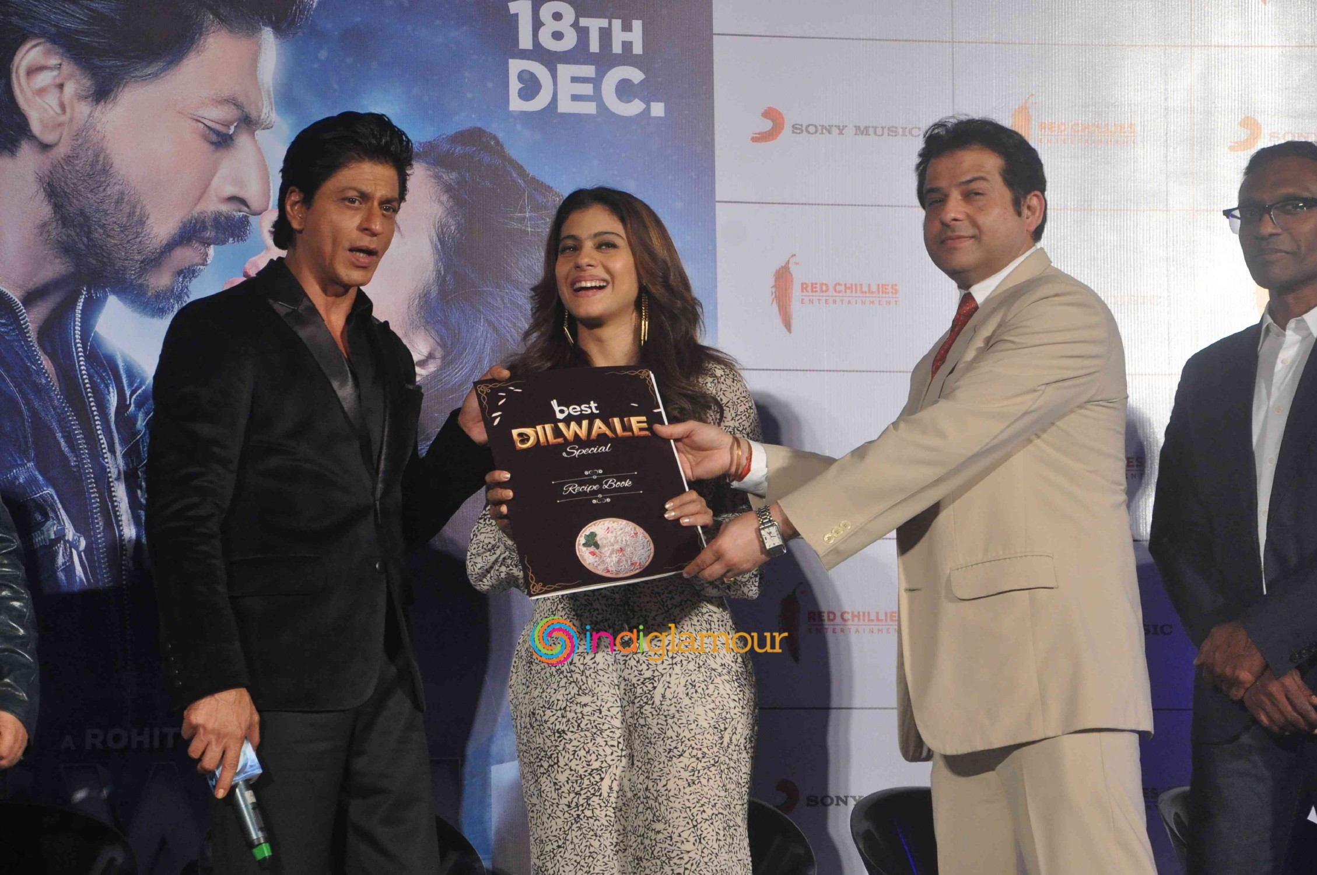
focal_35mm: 128
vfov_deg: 10.7
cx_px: 658
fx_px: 4659
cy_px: 438
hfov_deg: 16.1
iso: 1250
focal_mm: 85
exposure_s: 1/80
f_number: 8
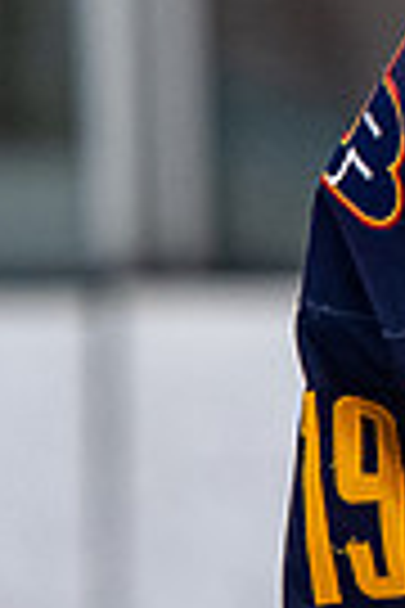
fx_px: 27437
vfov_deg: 1.3
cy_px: -257
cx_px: 1174
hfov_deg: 0.8
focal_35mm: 1626
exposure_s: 1/800
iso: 2000
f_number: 3.2
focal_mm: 200
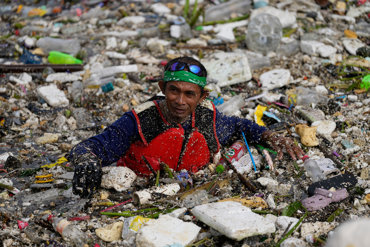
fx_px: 1479
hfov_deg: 14.3
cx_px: 185
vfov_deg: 9.5
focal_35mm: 144
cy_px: 124
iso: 100
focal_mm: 144
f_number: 2.8
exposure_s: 1/2000
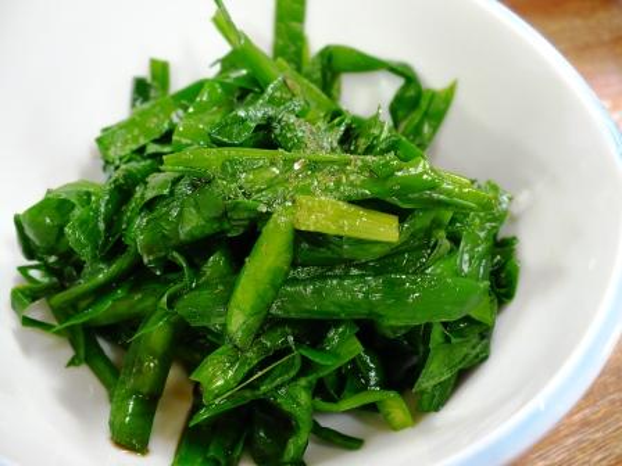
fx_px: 665
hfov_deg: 50.1
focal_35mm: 37
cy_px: 233
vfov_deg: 38.7
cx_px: 311
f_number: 2.8
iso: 200
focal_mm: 6.1
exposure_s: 1/15
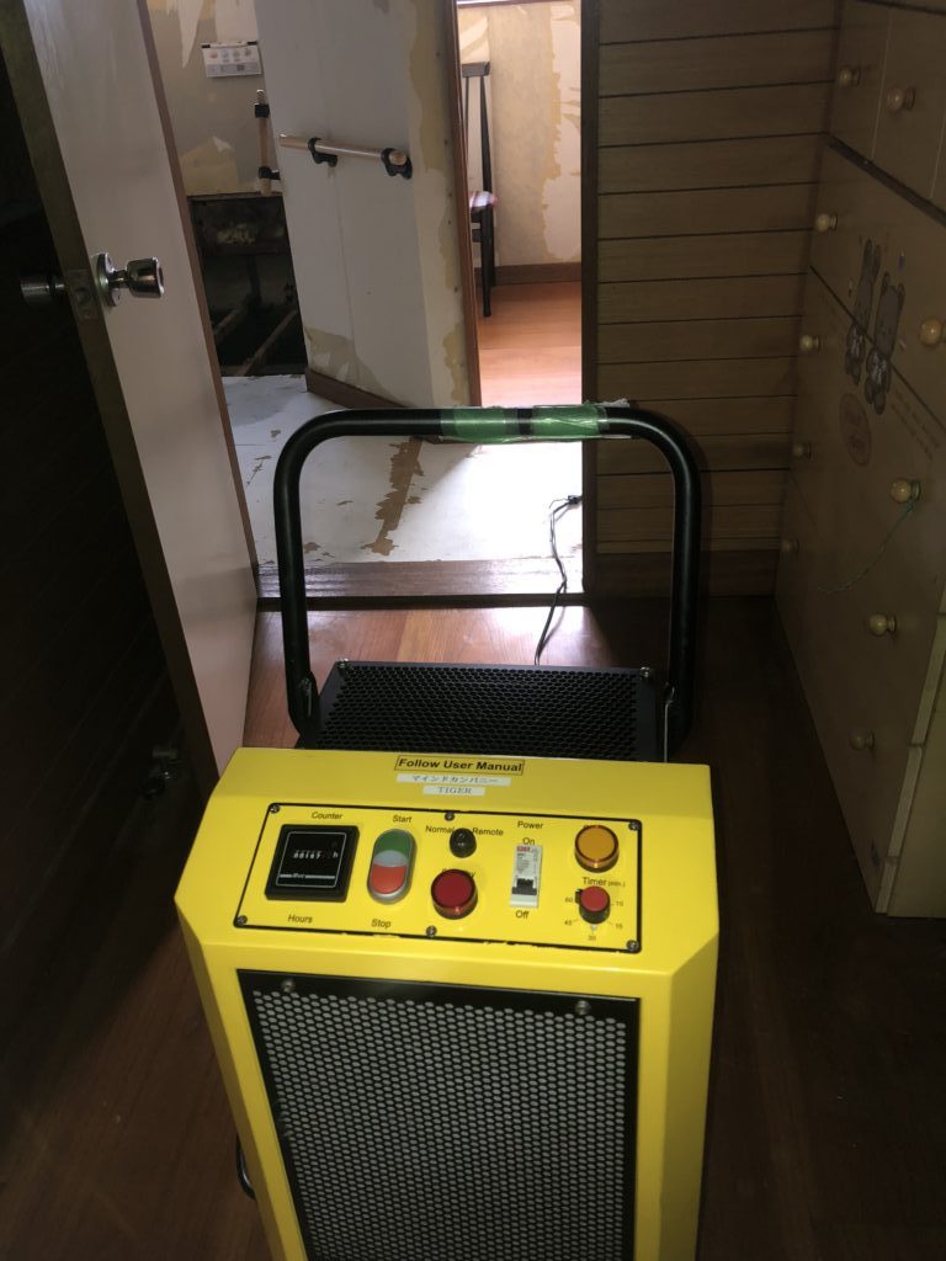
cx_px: 473
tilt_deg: -32.2
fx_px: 1020
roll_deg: +4.7
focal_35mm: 28
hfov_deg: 49.7
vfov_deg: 63.4
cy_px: 630
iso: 100
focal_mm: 3.99
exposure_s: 1/6
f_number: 1.8
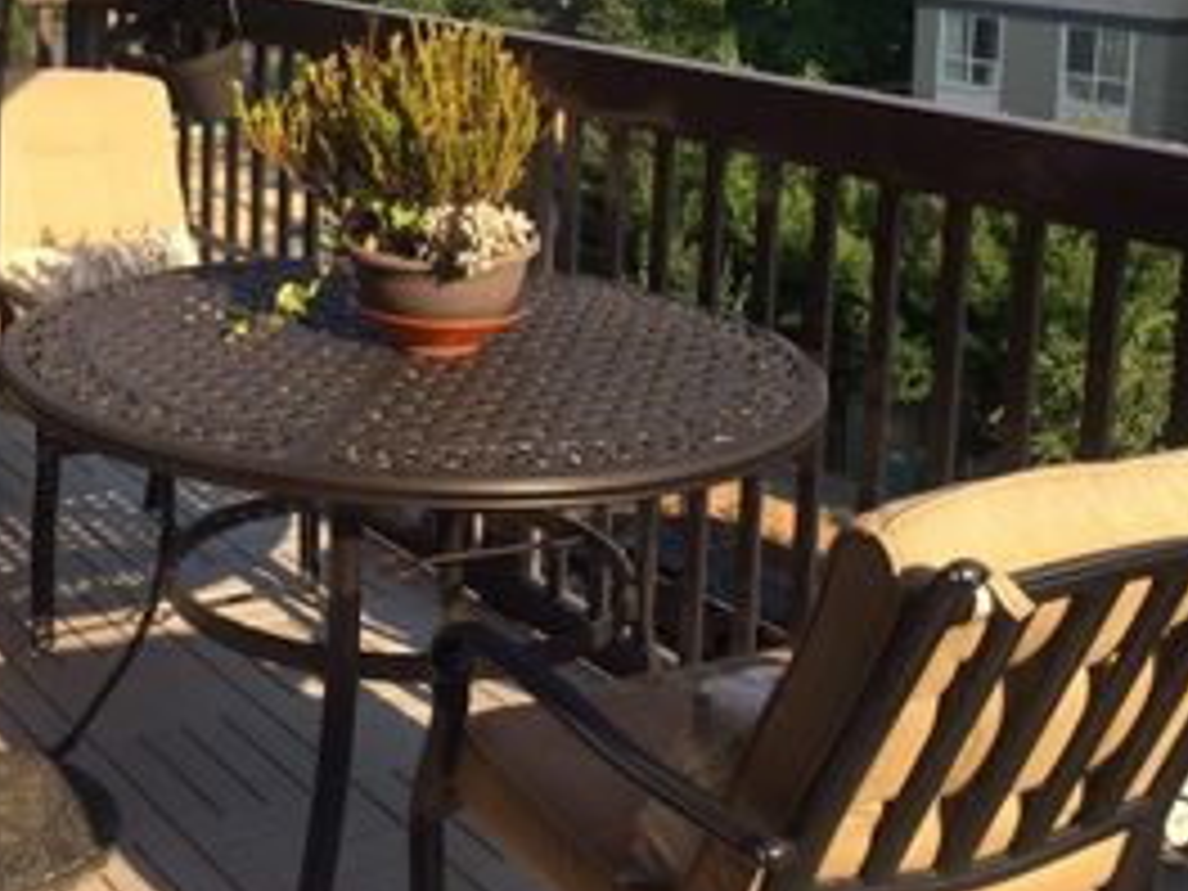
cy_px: 97
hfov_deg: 34.6
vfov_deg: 25.8
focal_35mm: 55
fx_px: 1888
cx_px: 405
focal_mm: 4.15
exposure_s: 1/1325
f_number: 2.2
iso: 32
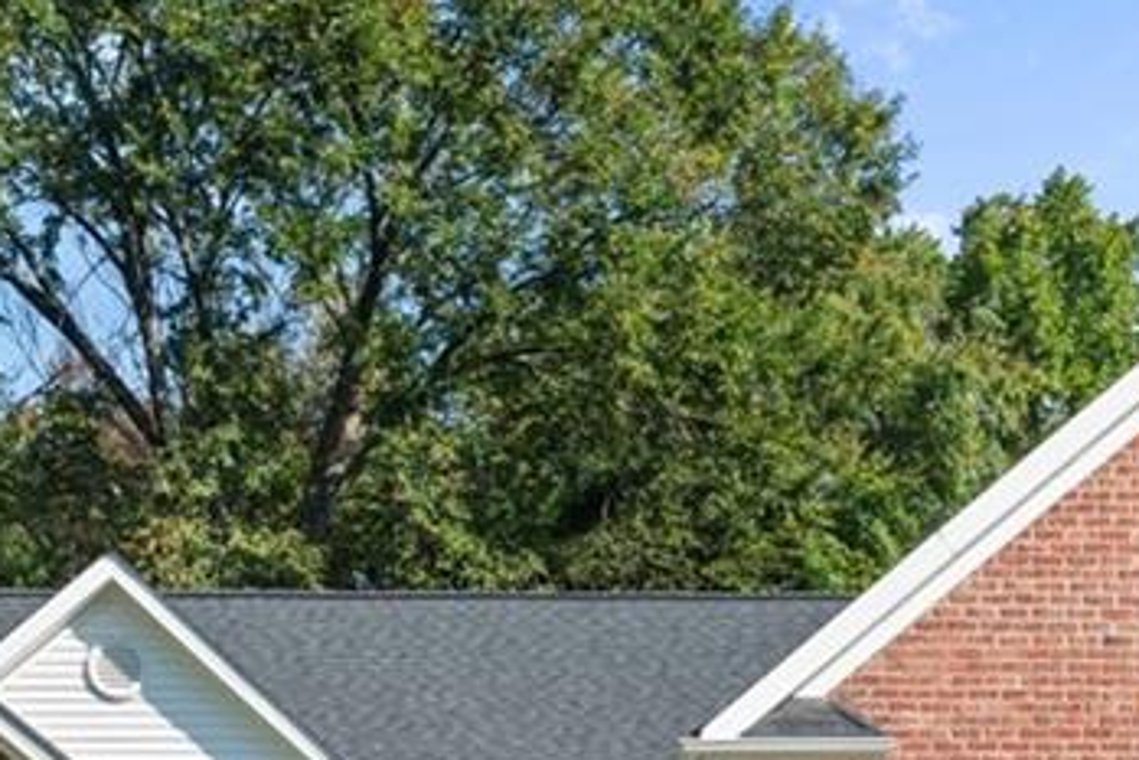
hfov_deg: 23.9
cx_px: 663
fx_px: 2690
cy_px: 693
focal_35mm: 85
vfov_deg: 15.9
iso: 320
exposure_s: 1/640
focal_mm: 29
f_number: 7.1
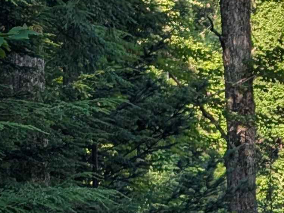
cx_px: 496
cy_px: 346
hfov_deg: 9.6
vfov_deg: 7.4
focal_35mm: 197
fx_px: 1619
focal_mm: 6.9
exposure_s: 1/513
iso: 20
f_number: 1.68
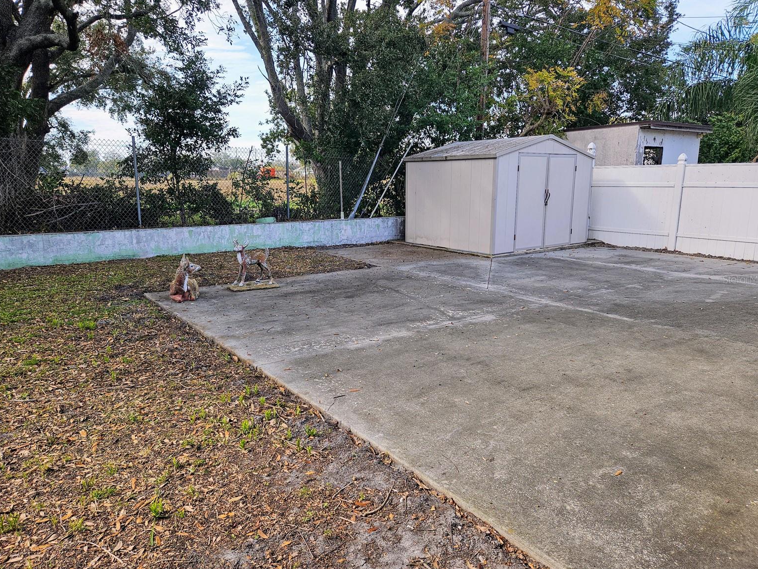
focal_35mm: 24
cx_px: 374
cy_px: 279
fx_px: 526
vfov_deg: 56.8
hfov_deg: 71.6
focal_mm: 5.4
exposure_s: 1/648
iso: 25
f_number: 1.8
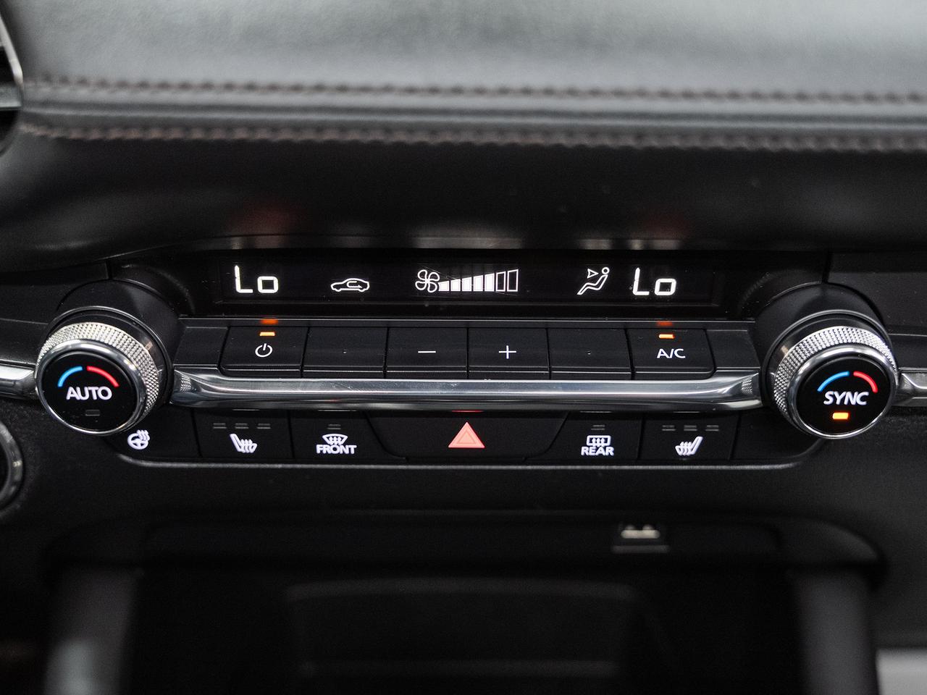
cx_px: 463
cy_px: 379
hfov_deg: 50.2
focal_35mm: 37
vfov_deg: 38.7
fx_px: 989
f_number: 3.5
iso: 1250
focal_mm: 31.1
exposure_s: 1/40
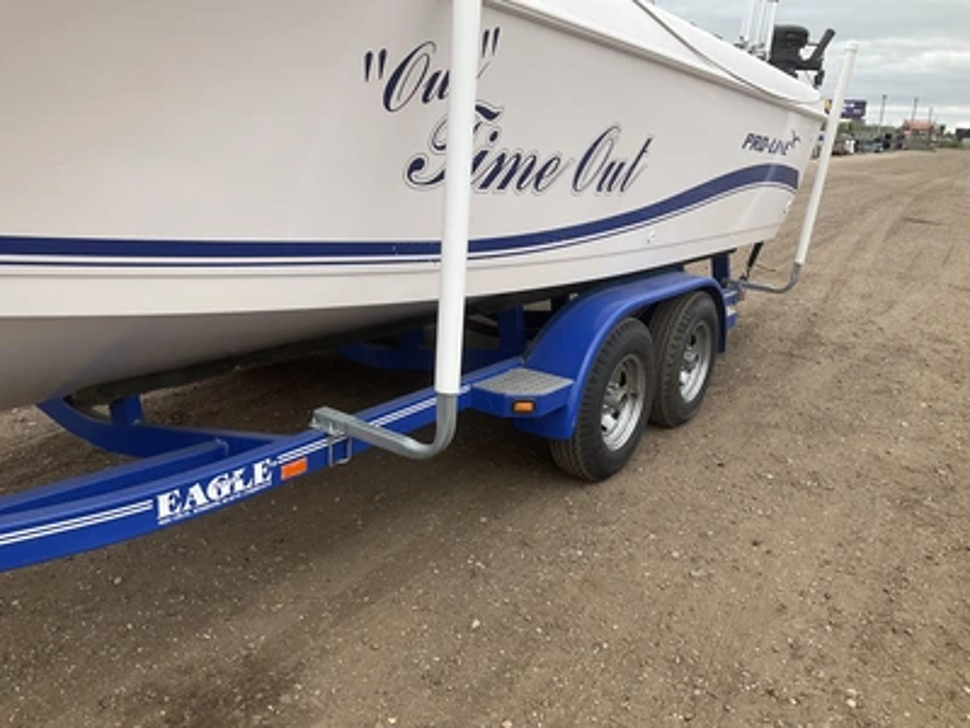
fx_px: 813
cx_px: 485
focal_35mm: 29
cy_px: 364
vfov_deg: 48.2
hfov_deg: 61.7
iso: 25
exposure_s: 1/469
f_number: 1.8
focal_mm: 3
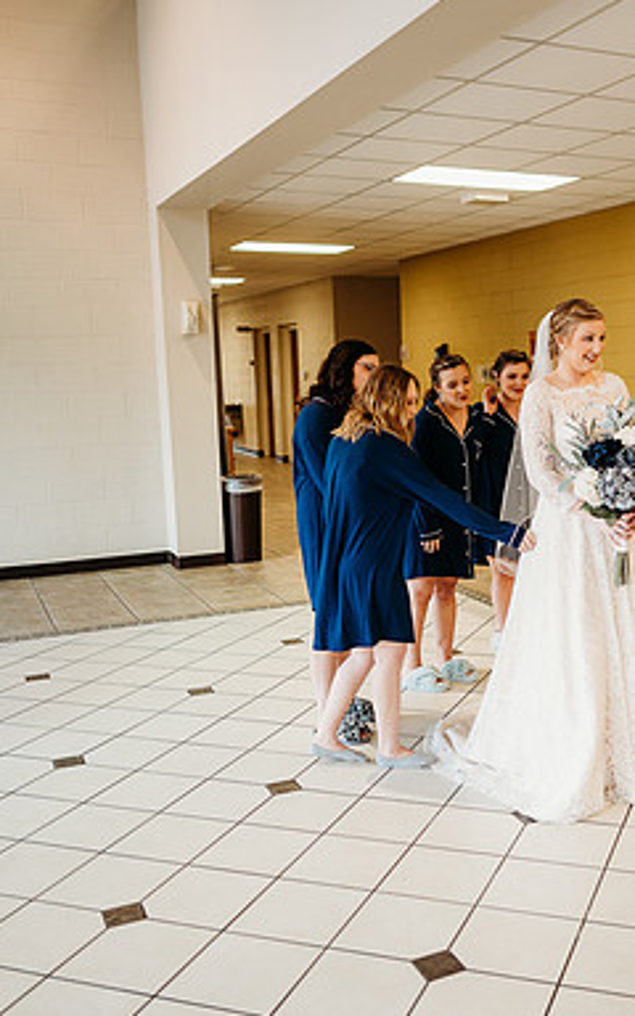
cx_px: 484
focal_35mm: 37
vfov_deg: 52.7
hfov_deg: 33.7
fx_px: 1025
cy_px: 507
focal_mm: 24
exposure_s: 1/160
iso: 400
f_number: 1.8
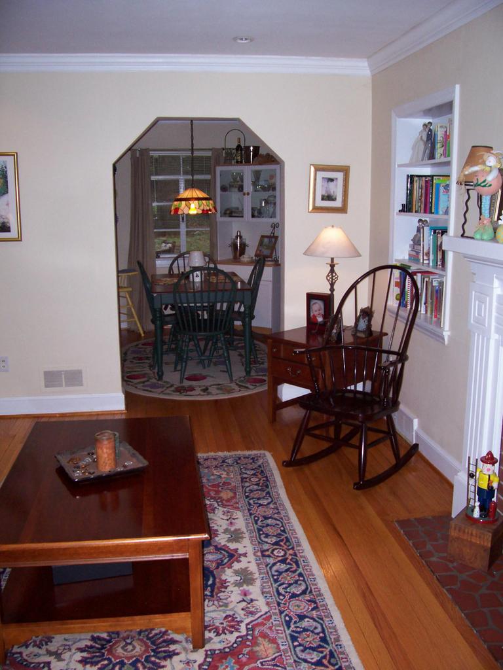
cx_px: 252
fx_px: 659
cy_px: 335
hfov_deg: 41.8
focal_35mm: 34
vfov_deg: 54.0
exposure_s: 1/112
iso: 140
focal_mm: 5.6
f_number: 2.7
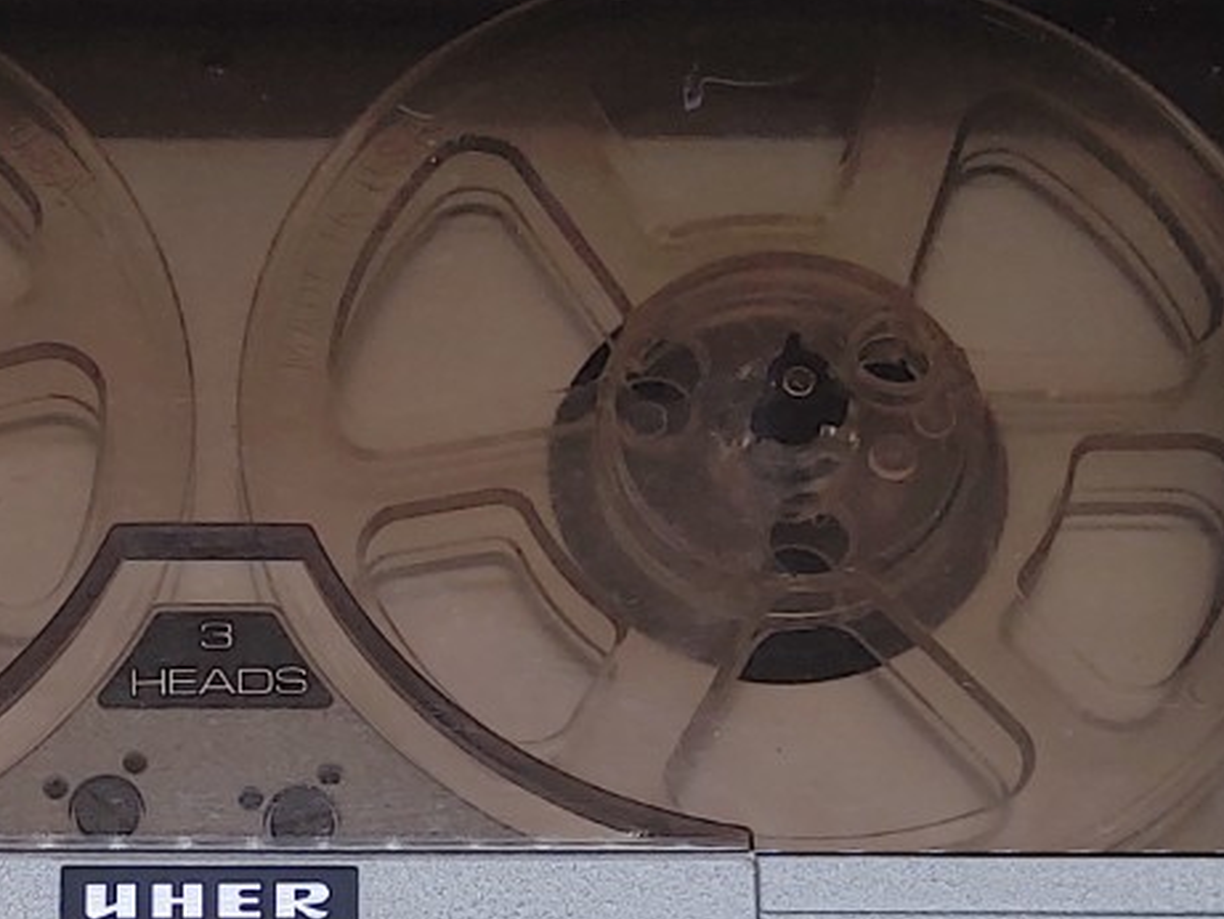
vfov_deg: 14.0
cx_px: 223
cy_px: 1094
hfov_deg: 18.9
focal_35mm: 103
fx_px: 3643
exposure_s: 1/120
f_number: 1.8
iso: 50
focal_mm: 4.36
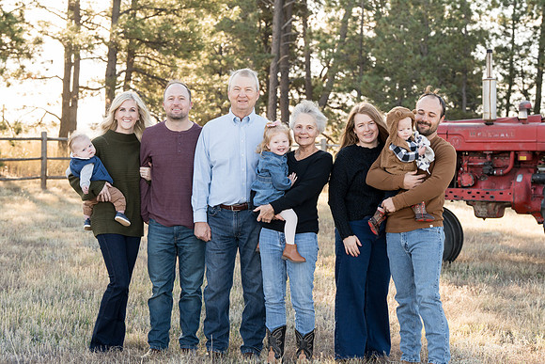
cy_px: 182
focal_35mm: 96
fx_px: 1454
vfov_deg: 14.3
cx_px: 272
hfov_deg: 21.2
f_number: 7.1
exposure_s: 1/320
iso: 1000
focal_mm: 96
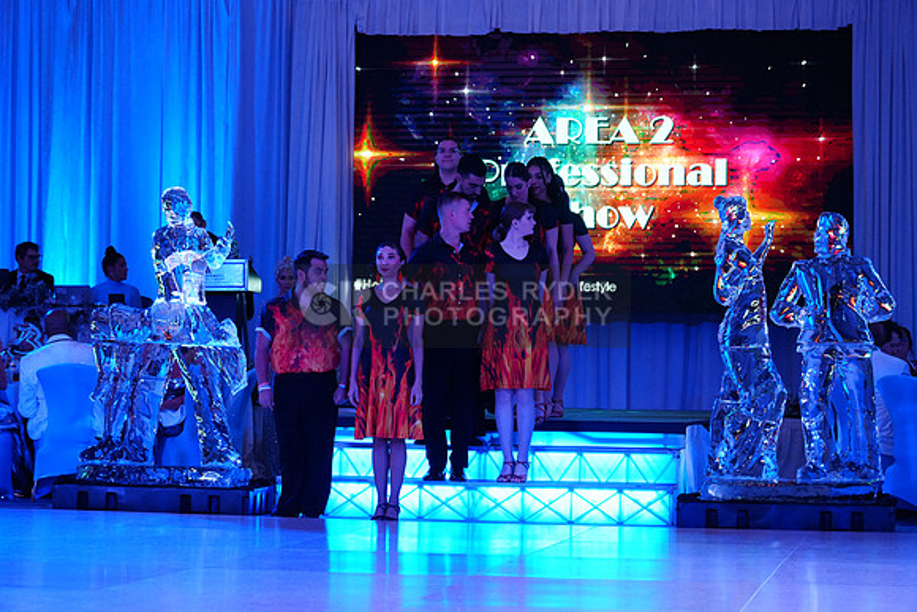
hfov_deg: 22.9
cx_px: 458
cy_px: 306
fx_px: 2267
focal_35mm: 89
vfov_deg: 15.4
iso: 2000
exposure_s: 1/200
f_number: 4
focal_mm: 89
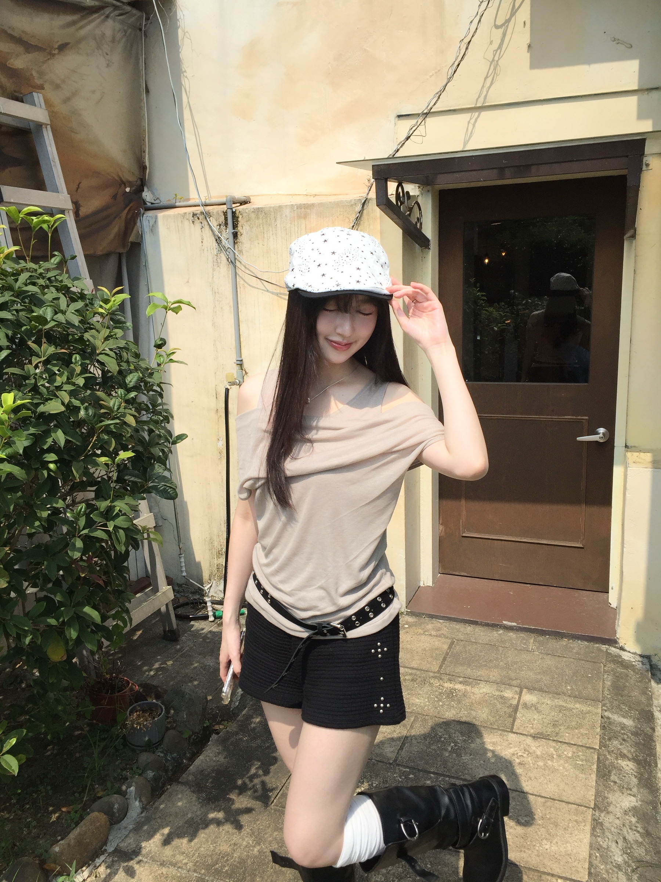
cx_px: 330
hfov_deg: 48.2
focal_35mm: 29
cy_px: 441
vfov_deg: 61.7
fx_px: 738
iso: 32
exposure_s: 1/2825
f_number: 2.2
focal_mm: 4.15
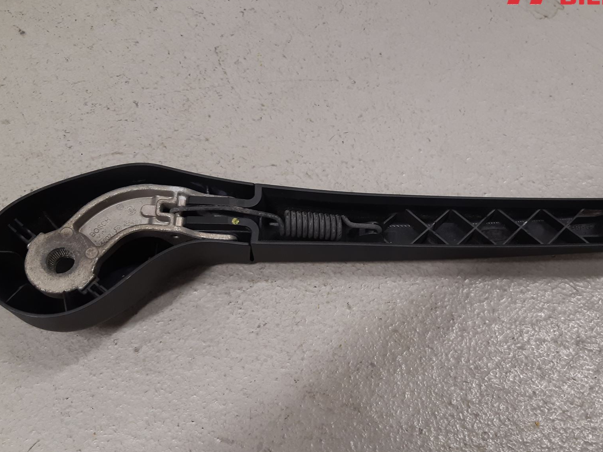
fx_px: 610
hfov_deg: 52.4
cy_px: 242
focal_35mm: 35
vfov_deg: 40.7
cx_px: 345
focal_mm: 3.93
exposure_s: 1/50
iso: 100
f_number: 1.7
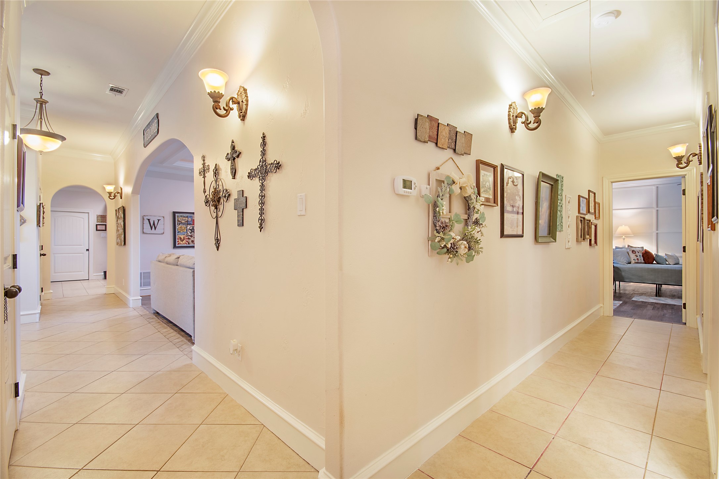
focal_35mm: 15
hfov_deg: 100.4
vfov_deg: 77.3
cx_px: 360
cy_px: 240
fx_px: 299
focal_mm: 10
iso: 100
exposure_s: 1
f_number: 11
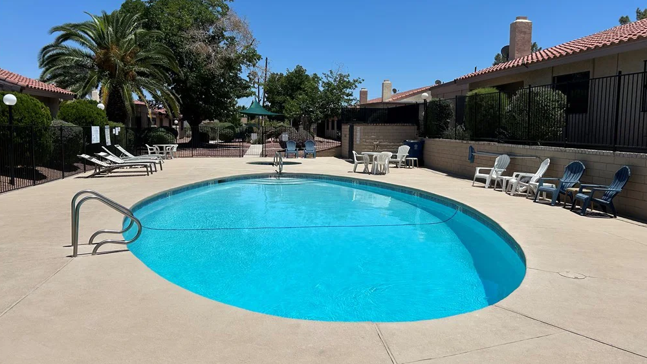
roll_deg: -0.3
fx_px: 498
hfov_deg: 66.1
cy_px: 170
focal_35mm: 29
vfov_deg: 40.2
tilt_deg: -4.8
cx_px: 324
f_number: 1.5
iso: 50
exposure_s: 1/8000
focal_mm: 5.7
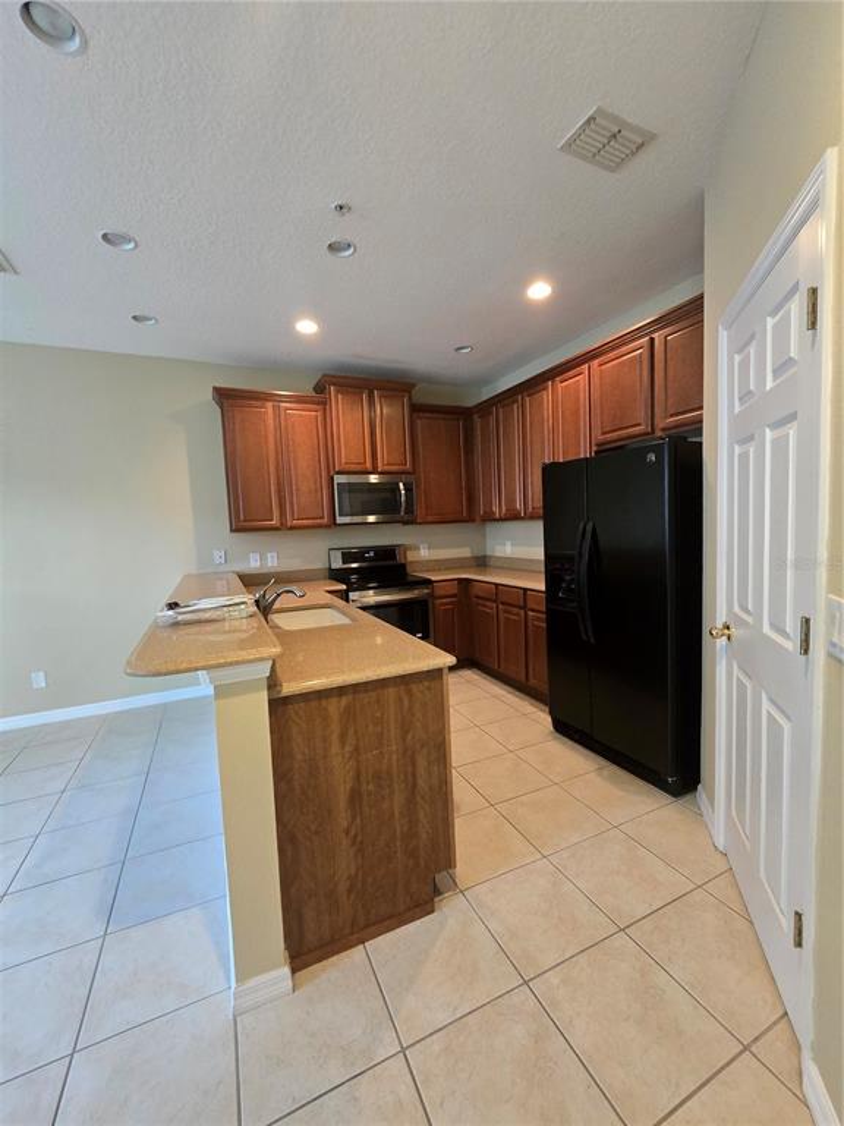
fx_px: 423
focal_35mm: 13
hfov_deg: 89.9
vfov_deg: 106.2
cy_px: 563
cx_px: 422
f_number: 2.2
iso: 800
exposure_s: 1/60
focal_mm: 2.2
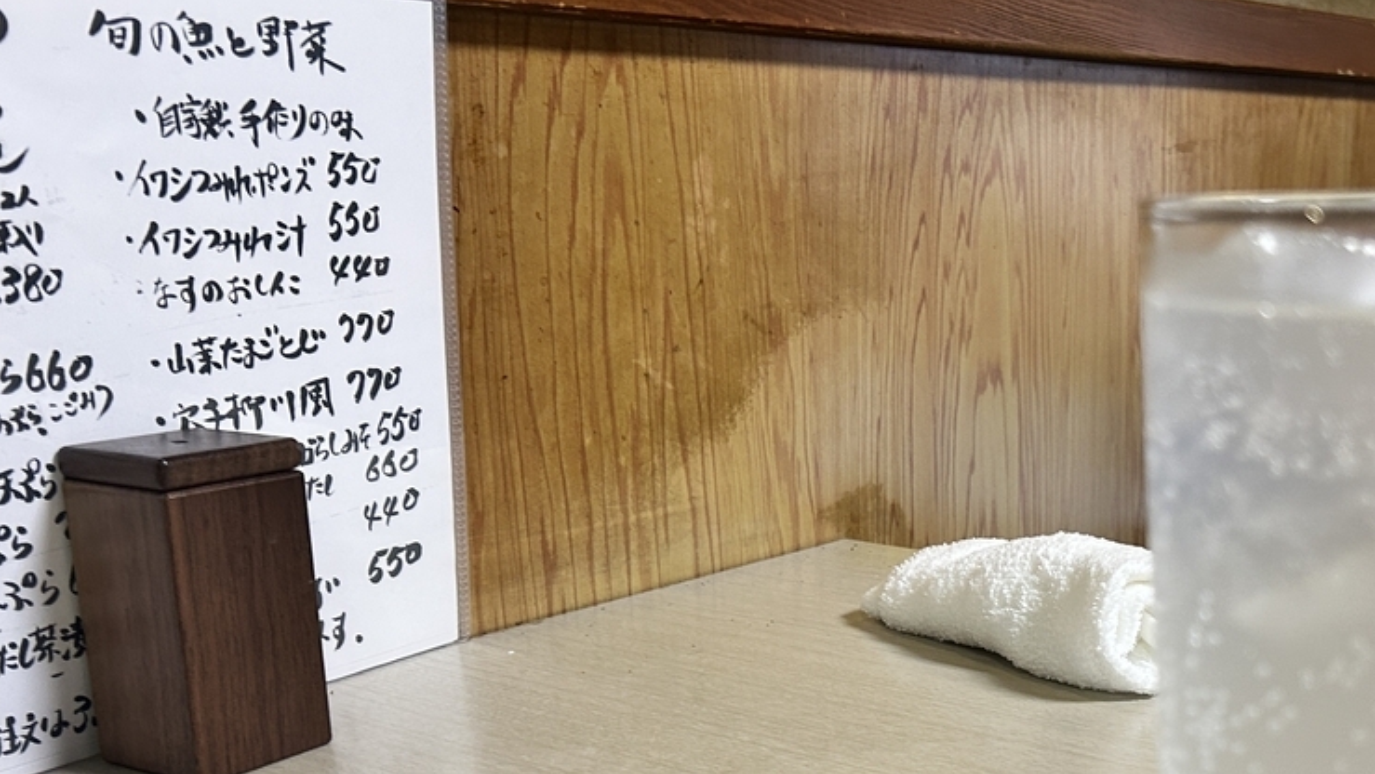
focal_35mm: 46
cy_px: 662
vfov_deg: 25.4
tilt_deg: -16.1
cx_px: 966
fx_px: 1677
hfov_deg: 43.6
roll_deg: +0.0
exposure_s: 1/50
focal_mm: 5.7
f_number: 1.5
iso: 160
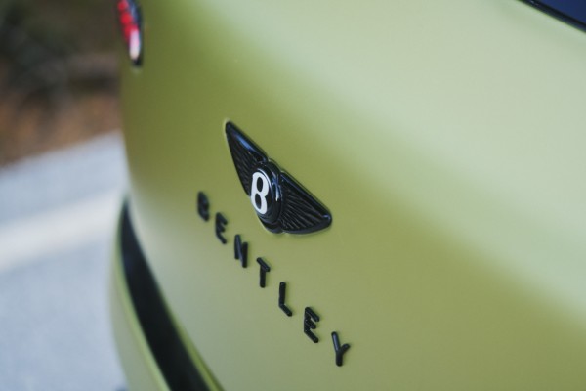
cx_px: 293
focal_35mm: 90
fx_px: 1465
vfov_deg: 15.2
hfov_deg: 22.6
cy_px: 196
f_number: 2.8
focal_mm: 90
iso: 400
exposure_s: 1/250
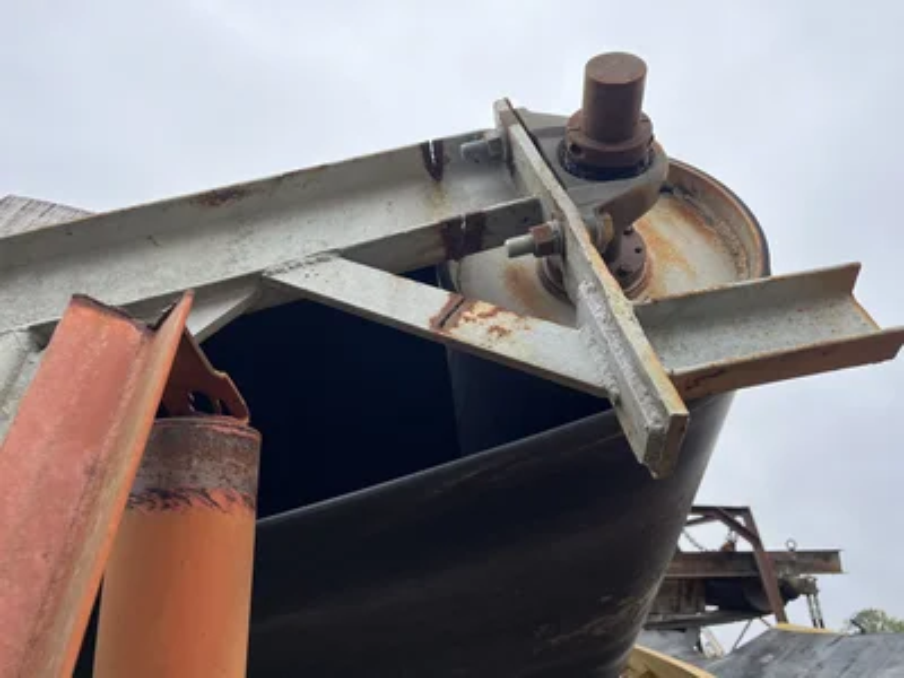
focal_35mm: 26
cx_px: 452
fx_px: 679
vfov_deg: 53.1
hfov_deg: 67.3
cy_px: 339
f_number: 1.6
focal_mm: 5.1
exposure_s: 1/412
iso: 50
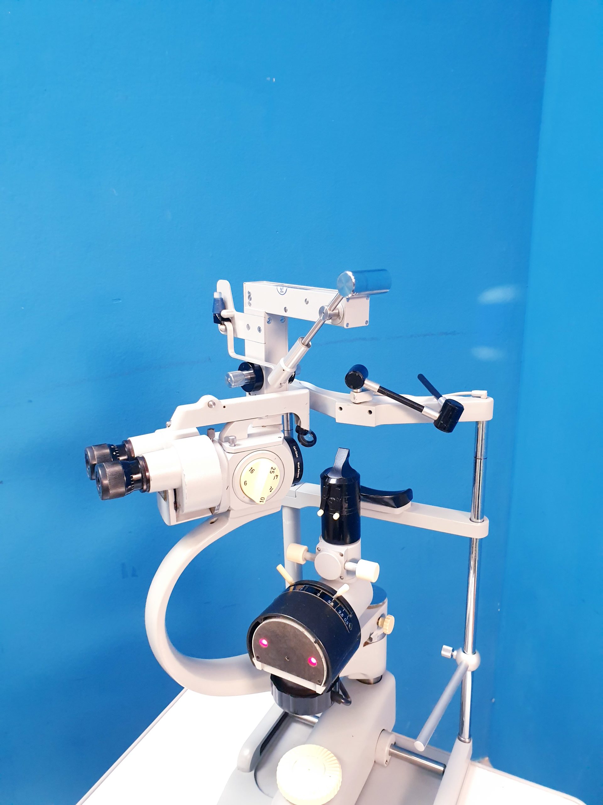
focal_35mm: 26
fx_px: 604
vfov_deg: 67.3
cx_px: 302
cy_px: 402
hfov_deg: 53.1
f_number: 2.4
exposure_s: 1/50
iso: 400
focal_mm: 4.3
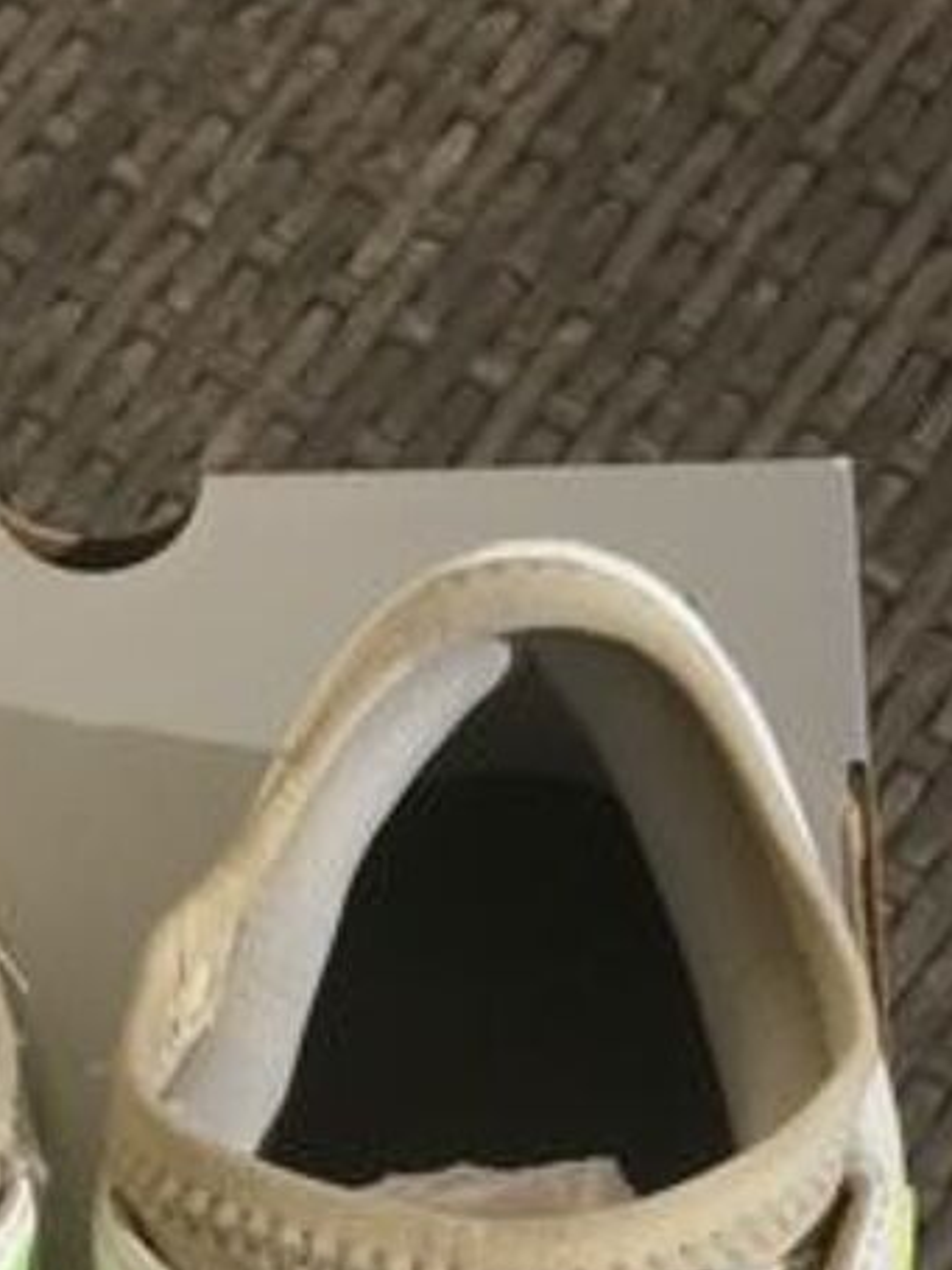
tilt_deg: -71.1
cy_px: 1604
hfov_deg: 17.0
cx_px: 28
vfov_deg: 21.1
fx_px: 3118
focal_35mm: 85
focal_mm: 4.15
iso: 25
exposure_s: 1/3663
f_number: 2.2
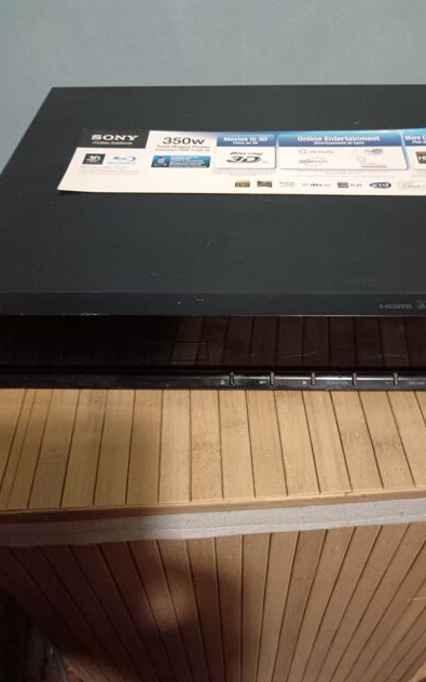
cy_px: 343
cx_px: 237
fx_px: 539
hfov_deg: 43.1
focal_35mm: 29
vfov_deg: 64.6
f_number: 1.9
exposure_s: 1/50
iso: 3115
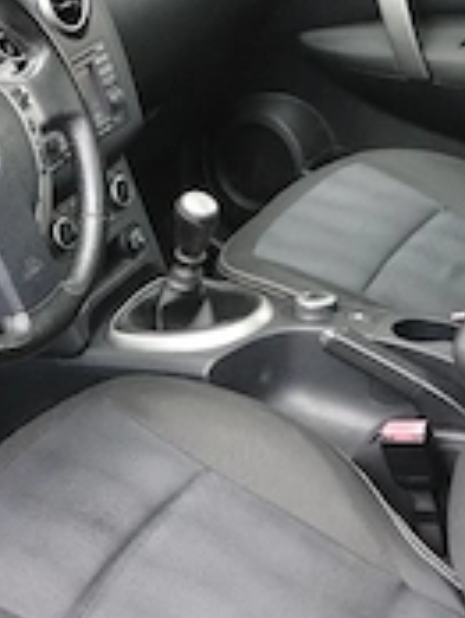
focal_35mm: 64
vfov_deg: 29.3
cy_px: 522
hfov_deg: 22.3
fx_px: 1143
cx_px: 18
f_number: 1.8
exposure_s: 1/50
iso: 178
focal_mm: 4.27
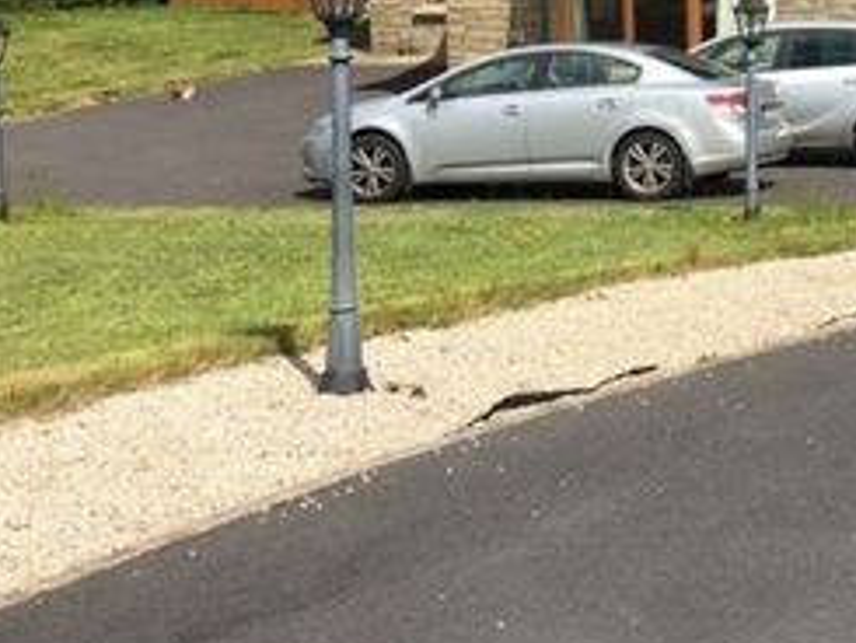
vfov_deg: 19.7
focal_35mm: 71
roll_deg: +0.7
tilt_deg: -2.2
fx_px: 1757
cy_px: -87
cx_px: 961
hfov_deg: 25.3
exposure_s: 1/1748
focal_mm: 4.15
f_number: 2.2
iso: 25
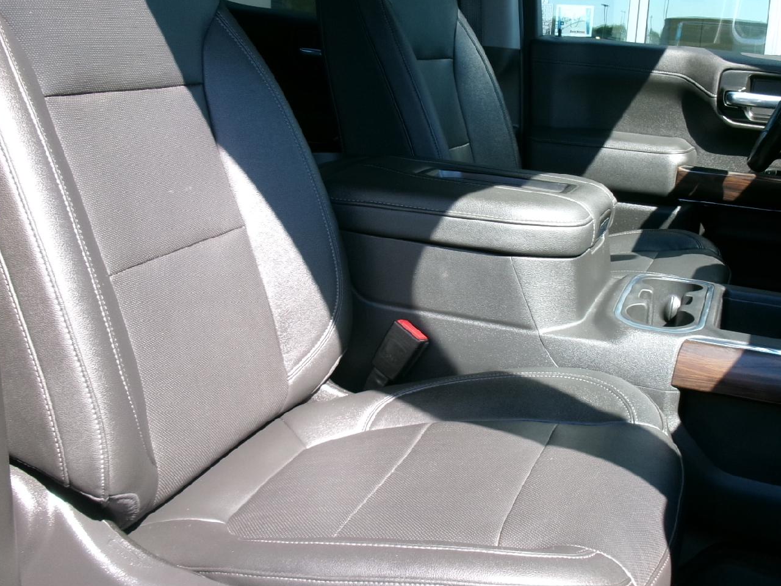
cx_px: 434
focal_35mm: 42
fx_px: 948
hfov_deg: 44.7
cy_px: 261
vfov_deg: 34.3
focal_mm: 5.1
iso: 100
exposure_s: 1/80
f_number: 3.9
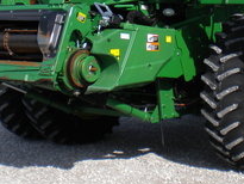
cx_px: 189
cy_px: 4
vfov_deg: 15.6
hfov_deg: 20.9
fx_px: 656
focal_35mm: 93
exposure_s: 1/626
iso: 80
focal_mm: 6.3
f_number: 4.6
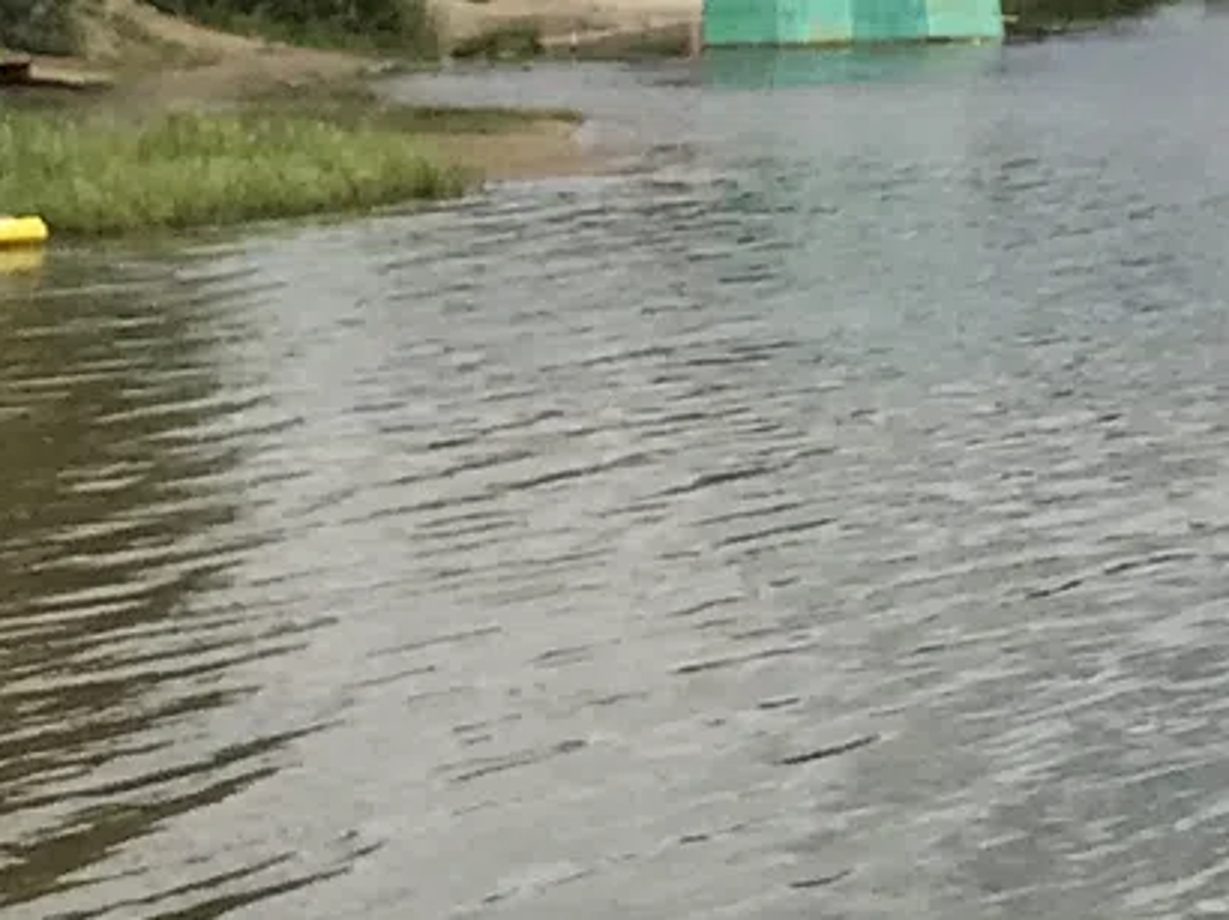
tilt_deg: +2.4
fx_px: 5819
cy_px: -348
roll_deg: +1.6
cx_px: 2812
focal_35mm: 164
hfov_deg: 10.6
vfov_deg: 8.9
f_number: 1.8
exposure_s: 1/3831
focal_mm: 3.99
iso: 20
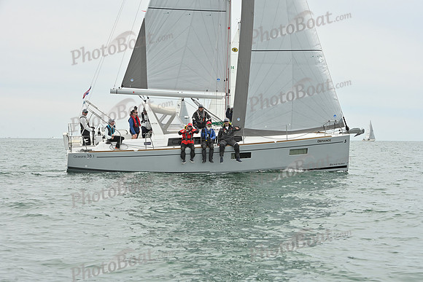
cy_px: 141
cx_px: 212
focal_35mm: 86
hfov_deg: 23.6
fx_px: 1011
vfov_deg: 15.9
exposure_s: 1/800
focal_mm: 86
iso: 320
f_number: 10
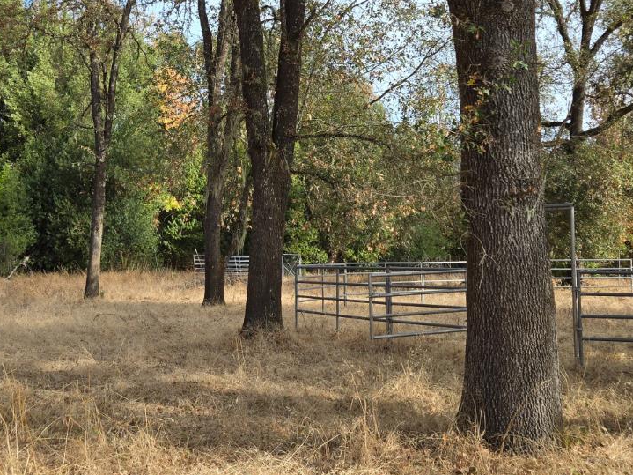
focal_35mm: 48
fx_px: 878
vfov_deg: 30.1
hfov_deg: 39.6
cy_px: 165
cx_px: 297
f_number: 1.8
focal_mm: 5.4
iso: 25
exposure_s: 1/616
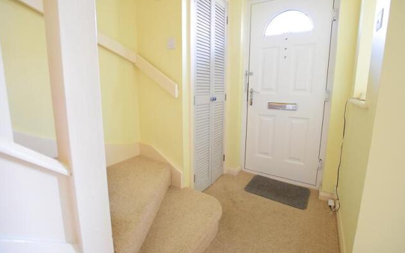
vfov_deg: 71.1
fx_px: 177
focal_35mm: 16
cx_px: 211
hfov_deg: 97.8
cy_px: 115
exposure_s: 1/60
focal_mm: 10
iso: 2800
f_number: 3.5
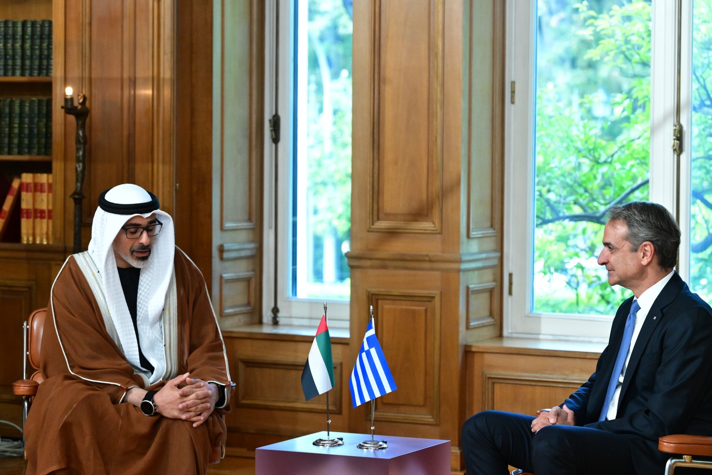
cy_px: 238
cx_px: 356
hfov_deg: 17.1
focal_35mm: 120
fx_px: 2373
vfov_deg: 11.4
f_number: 5.6
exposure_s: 1/320
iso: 6400
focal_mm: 120
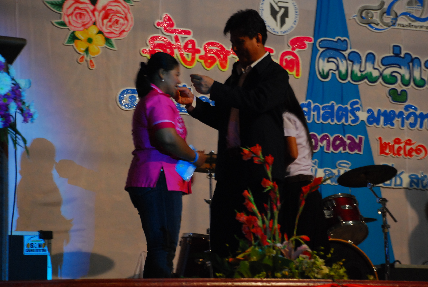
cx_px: 214
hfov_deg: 19.4
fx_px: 1251
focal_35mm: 105
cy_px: 144
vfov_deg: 13.1
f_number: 5.6
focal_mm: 70
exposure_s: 1/20
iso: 800
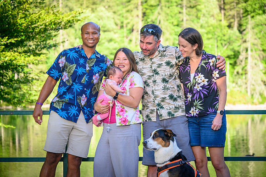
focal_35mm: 71
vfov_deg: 19.2
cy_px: 88
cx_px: 133
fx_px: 523
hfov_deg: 28.5
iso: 100
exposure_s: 1/500
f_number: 3.2
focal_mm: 70
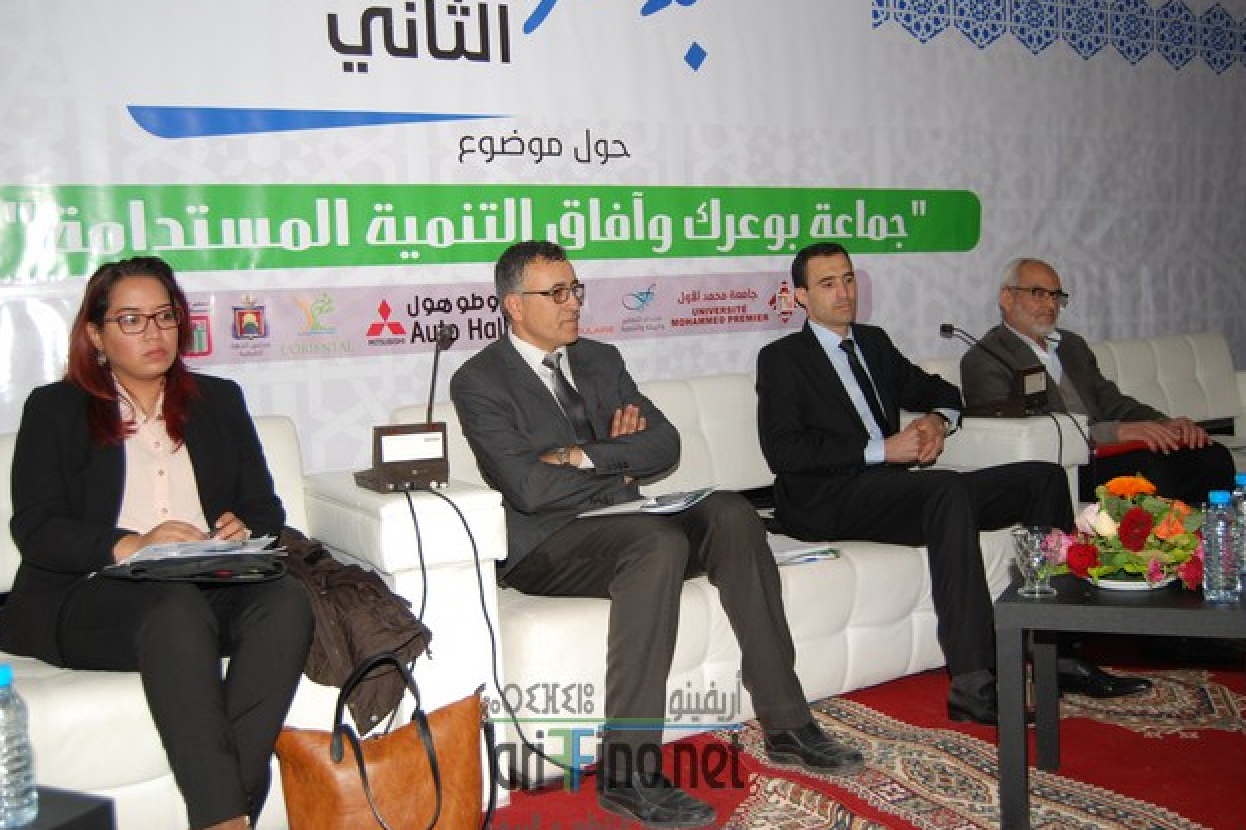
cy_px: 412
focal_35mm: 36
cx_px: 616
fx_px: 1229
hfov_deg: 53.8
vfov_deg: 37.3
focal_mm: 23
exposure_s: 1/60
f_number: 4
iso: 200
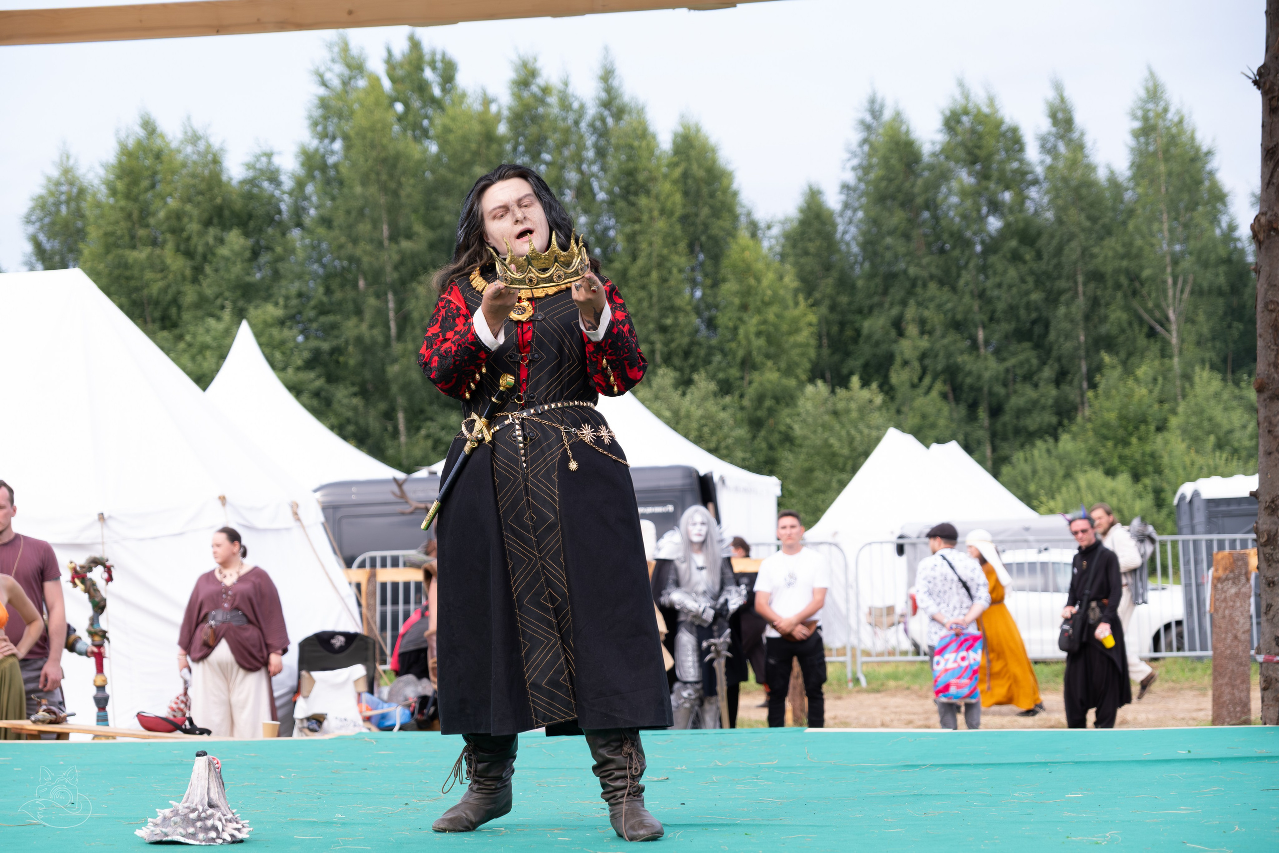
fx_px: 2736
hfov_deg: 26.3
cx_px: 640
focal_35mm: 77
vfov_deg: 17.7
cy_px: 426
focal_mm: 51.6
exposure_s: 1/1000
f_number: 3.6
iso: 320
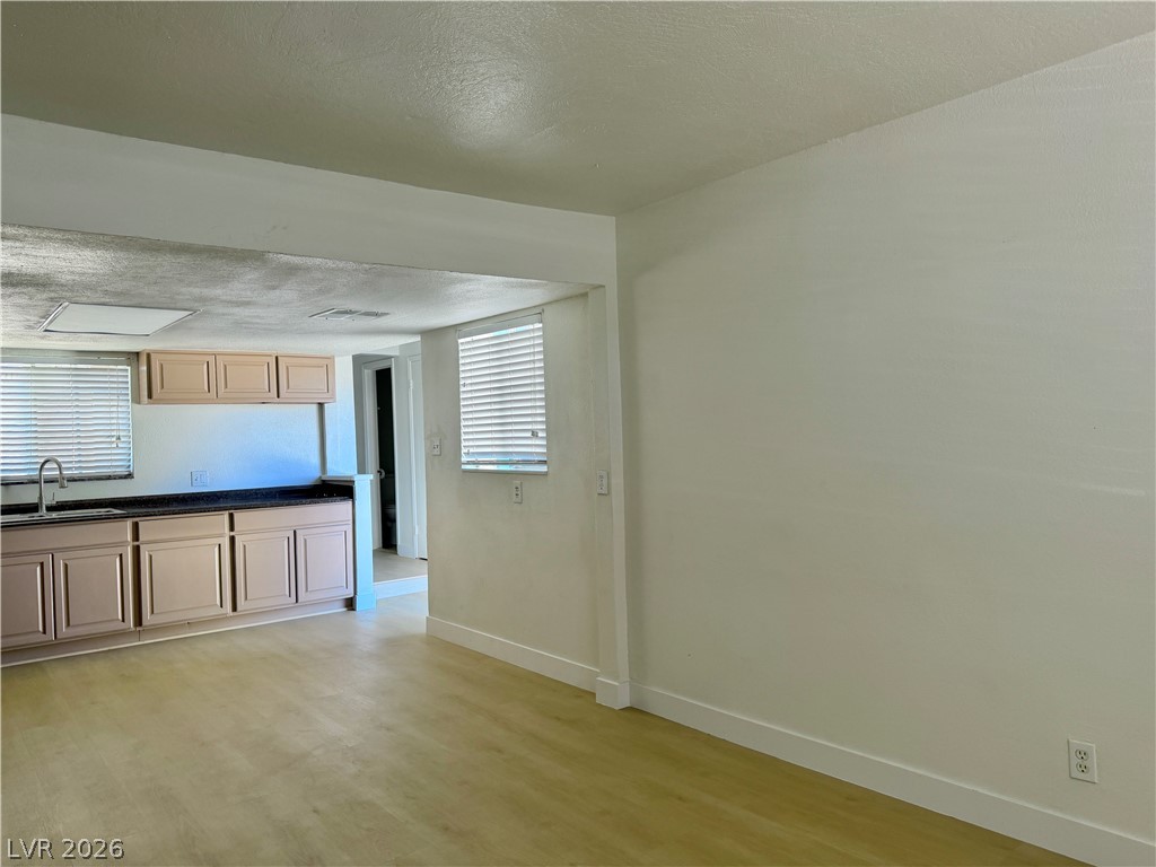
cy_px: 434
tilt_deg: -0.6
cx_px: 578
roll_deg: +1.3
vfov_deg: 56.8
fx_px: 801
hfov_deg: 71.6
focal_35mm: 24
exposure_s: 1/121
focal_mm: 6.76
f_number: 1.78
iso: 125
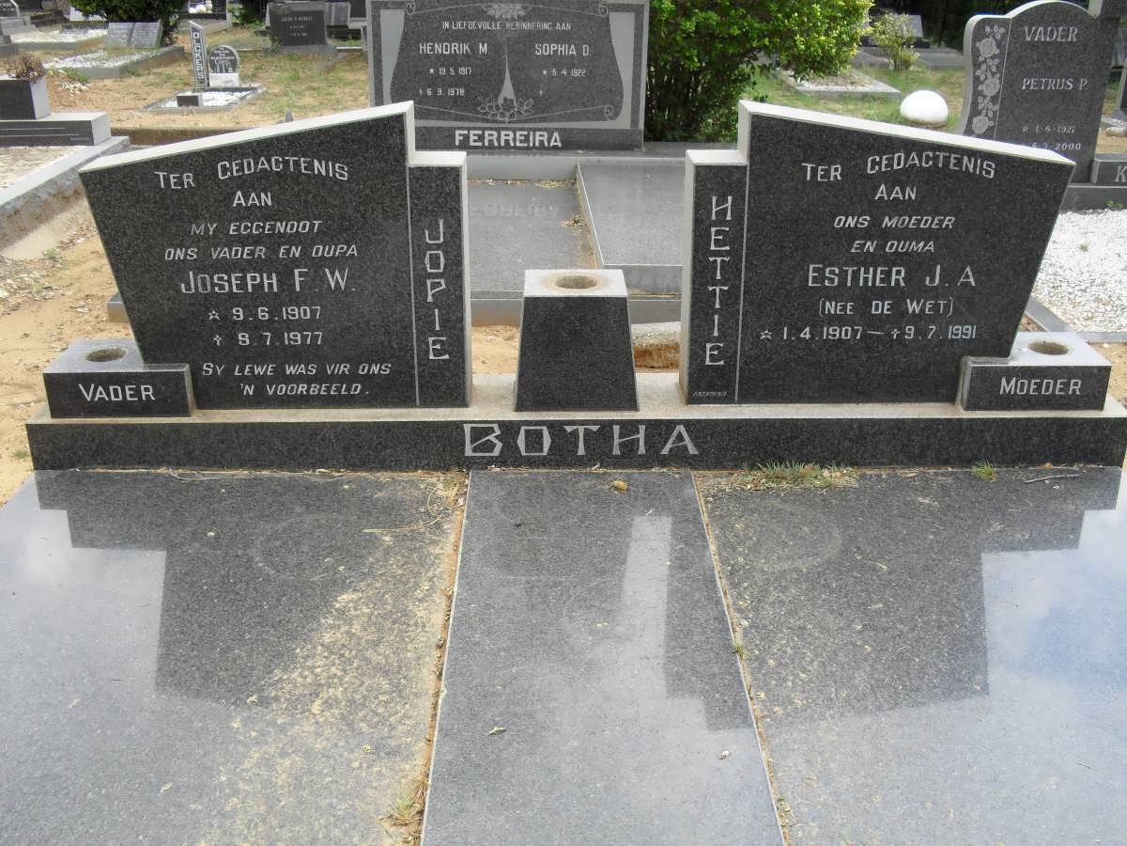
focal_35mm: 35
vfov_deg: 40.7
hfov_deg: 52.6
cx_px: 564
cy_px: 423
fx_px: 1140
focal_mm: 6.3
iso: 100
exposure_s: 1/250
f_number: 3.2
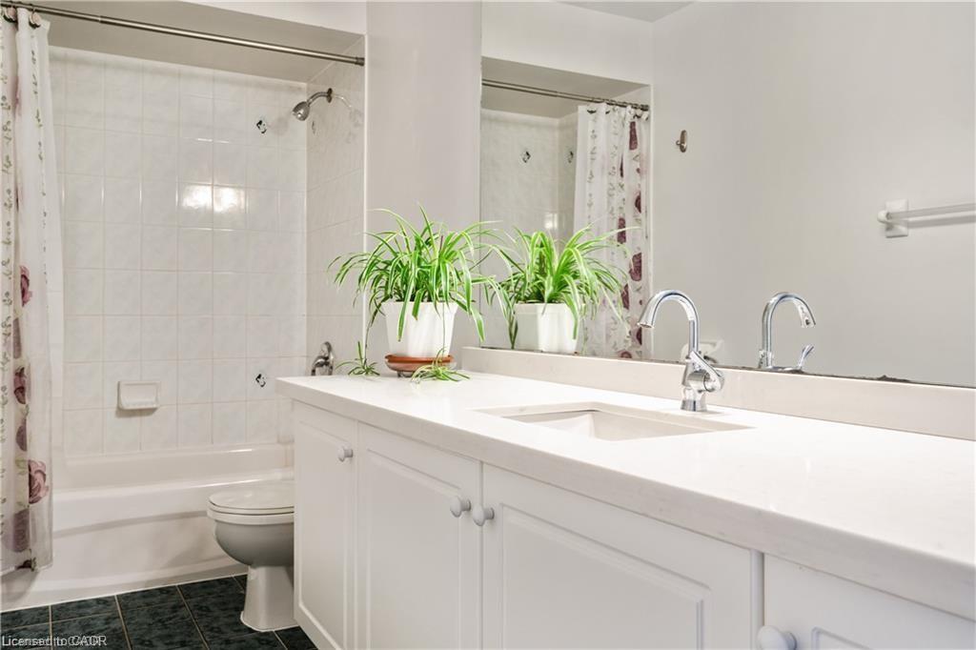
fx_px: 786
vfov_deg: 44.9
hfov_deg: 63.7
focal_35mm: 29
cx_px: 488
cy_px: 325
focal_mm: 29
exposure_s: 1/3
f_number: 7.1
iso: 400
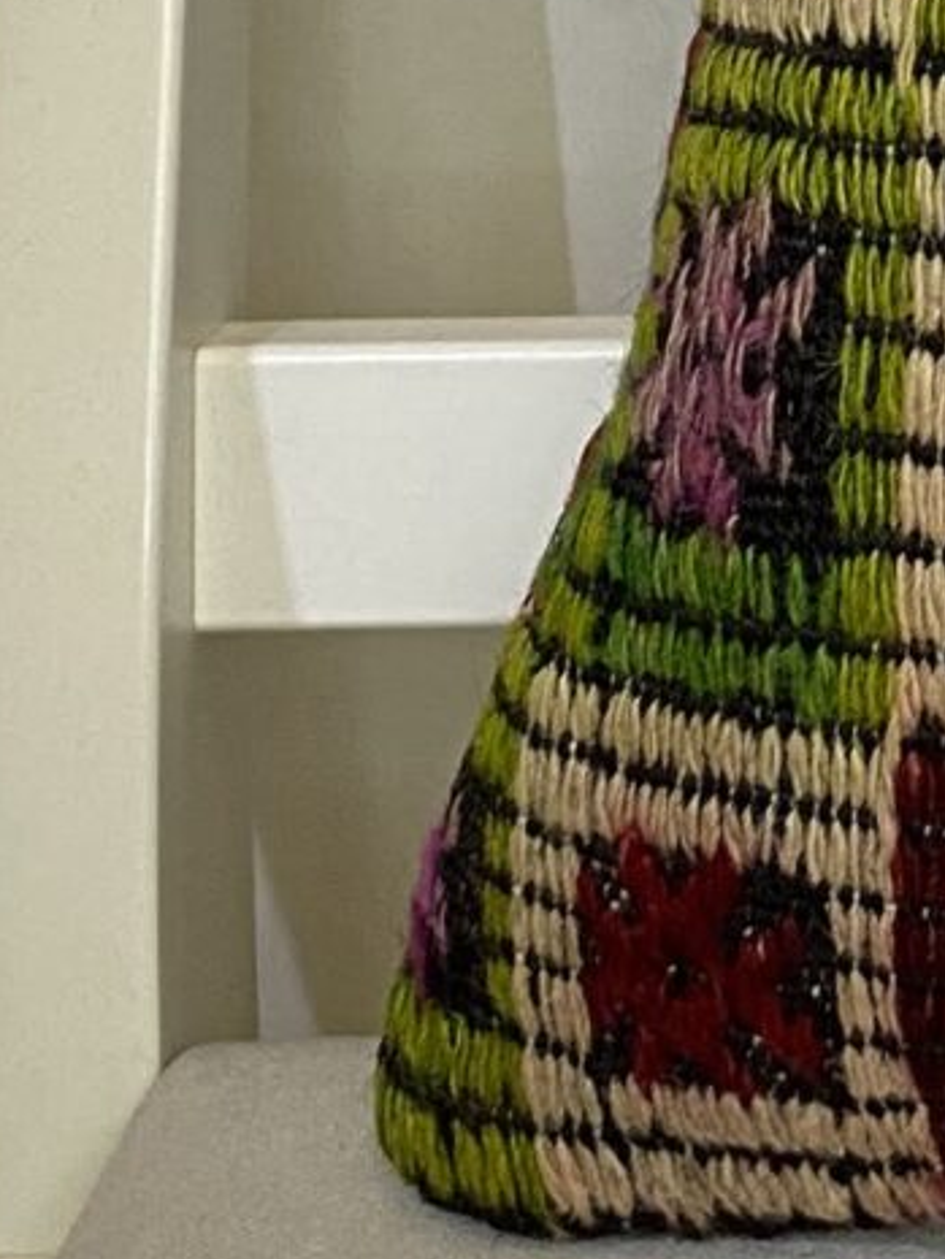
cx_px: 1530
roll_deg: +0.5
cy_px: -994
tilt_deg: -9.0
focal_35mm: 143
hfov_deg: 10.0
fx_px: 5203
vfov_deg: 12.6
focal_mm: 4.25
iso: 125
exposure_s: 1/94
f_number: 1.8
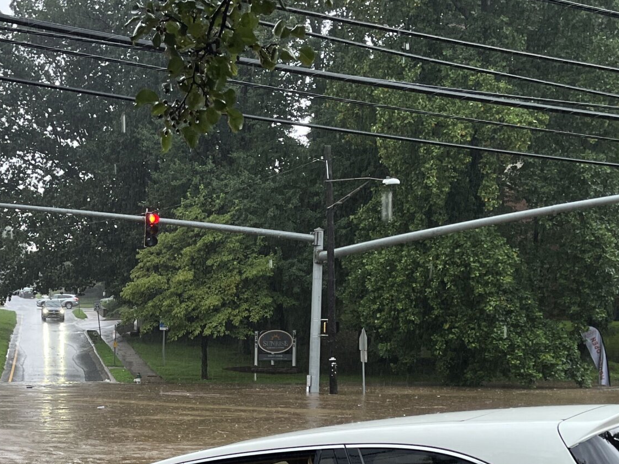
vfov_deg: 23.8
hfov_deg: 31.8
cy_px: 454
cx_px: 116
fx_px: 1055
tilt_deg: -5.1
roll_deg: +0.7
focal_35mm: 59
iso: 80
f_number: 1.6
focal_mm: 5.1
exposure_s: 1/121
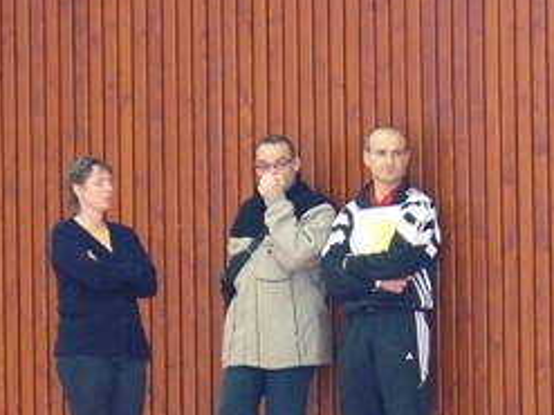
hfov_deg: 4.4
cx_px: 314
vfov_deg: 3.3
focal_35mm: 449
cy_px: 308
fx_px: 7182
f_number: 3.3
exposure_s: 1/20
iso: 200
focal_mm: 44
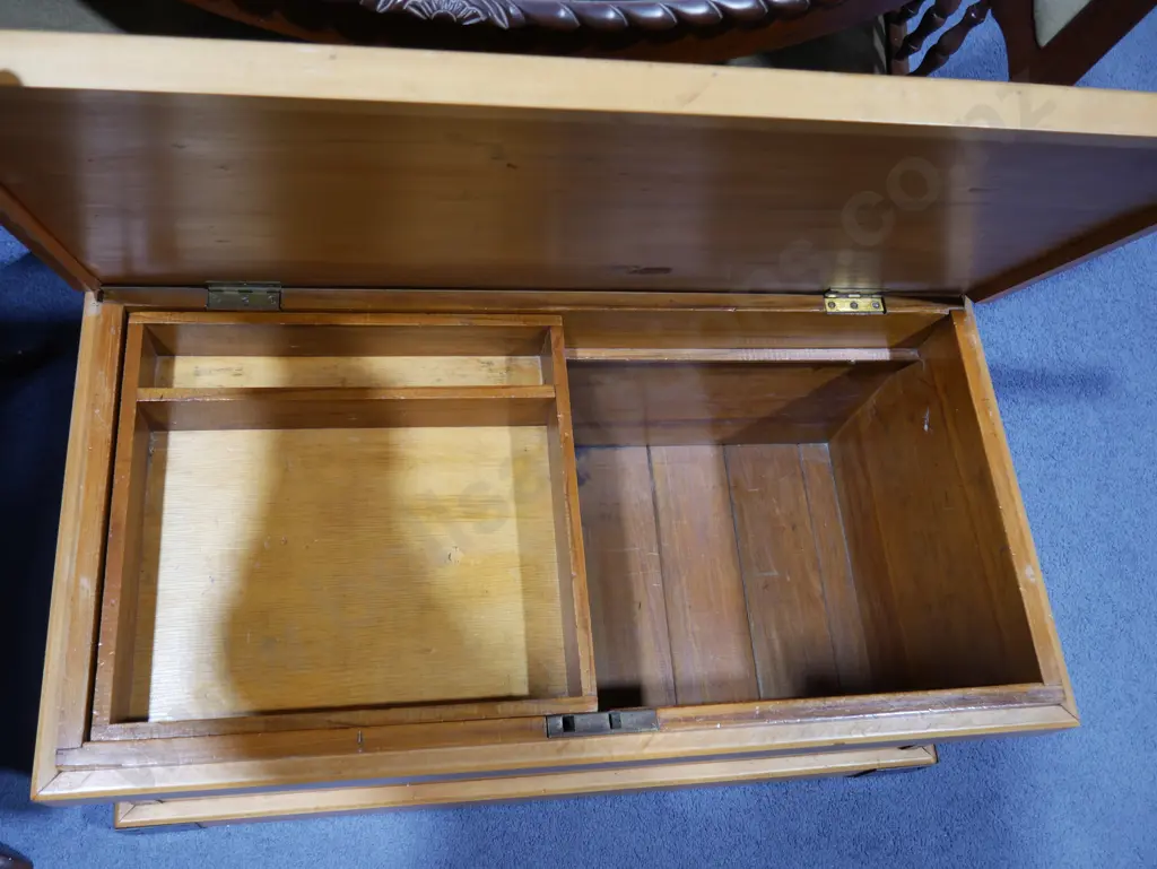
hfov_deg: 56.8
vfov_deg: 44.2
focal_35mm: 32
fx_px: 1070
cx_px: 578
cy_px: 434
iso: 400
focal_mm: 16
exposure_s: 1/60
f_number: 3.6
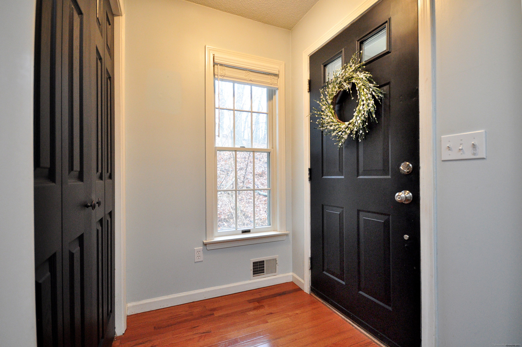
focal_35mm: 15
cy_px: 174
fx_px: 217
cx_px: 261
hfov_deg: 100.5
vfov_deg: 77.2
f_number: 4
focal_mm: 10
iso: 1250
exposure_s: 1/60
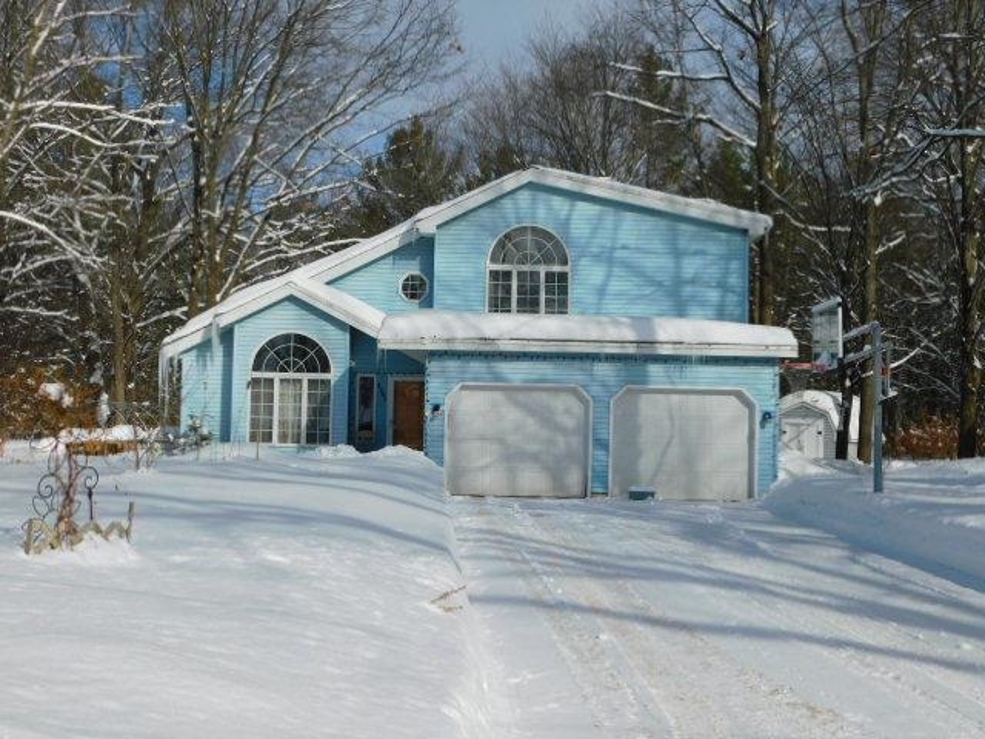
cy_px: 370
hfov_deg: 42.1
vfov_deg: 32.2
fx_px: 1280
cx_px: 492
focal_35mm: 45
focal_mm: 8
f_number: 7.4
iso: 125
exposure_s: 1/800
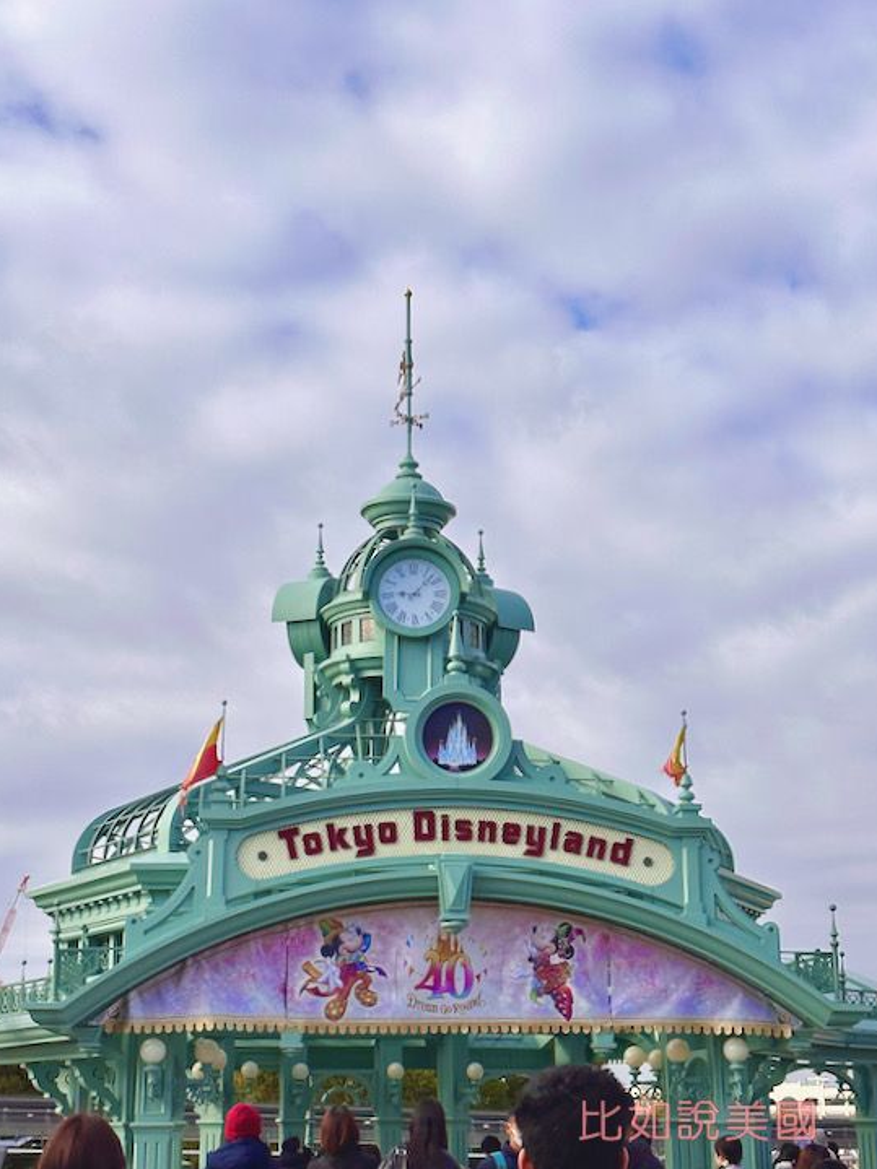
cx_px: 438
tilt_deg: +21.6
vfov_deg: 38.9
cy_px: 595
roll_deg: +0.6
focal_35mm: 49
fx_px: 1656
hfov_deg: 29.7
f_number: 1.78
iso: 64
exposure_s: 1/6211
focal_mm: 6.86
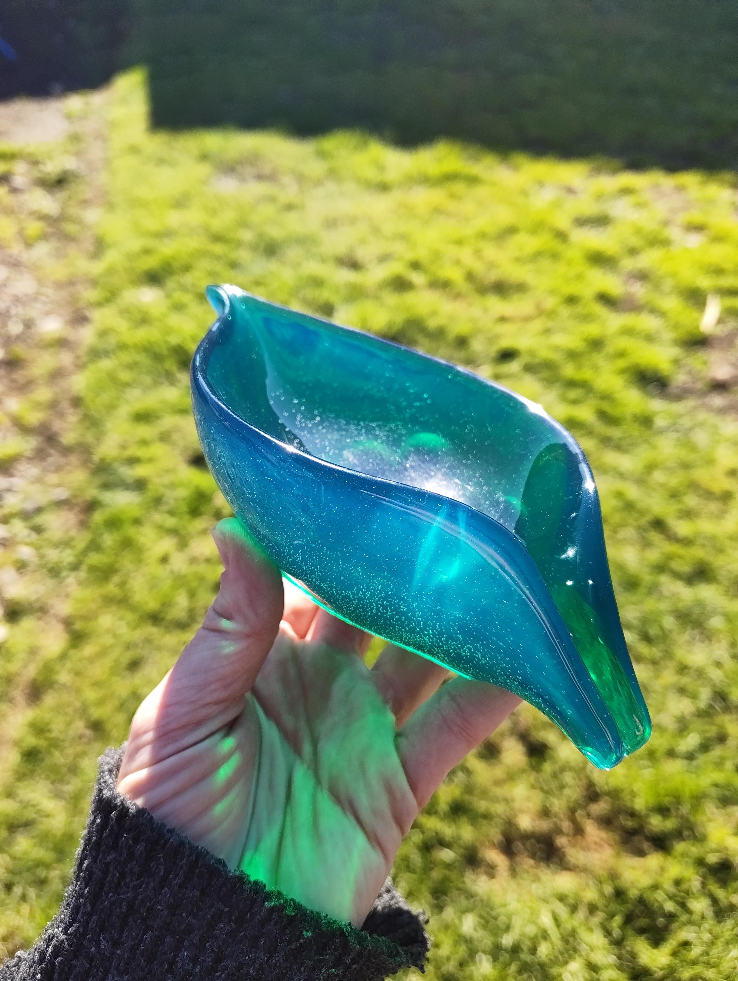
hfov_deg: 56.9
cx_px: 369
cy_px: 490
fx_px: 681
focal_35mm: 24
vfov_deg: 71.5
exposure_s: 1/268
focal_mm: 5.56
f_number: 1.88
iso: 50
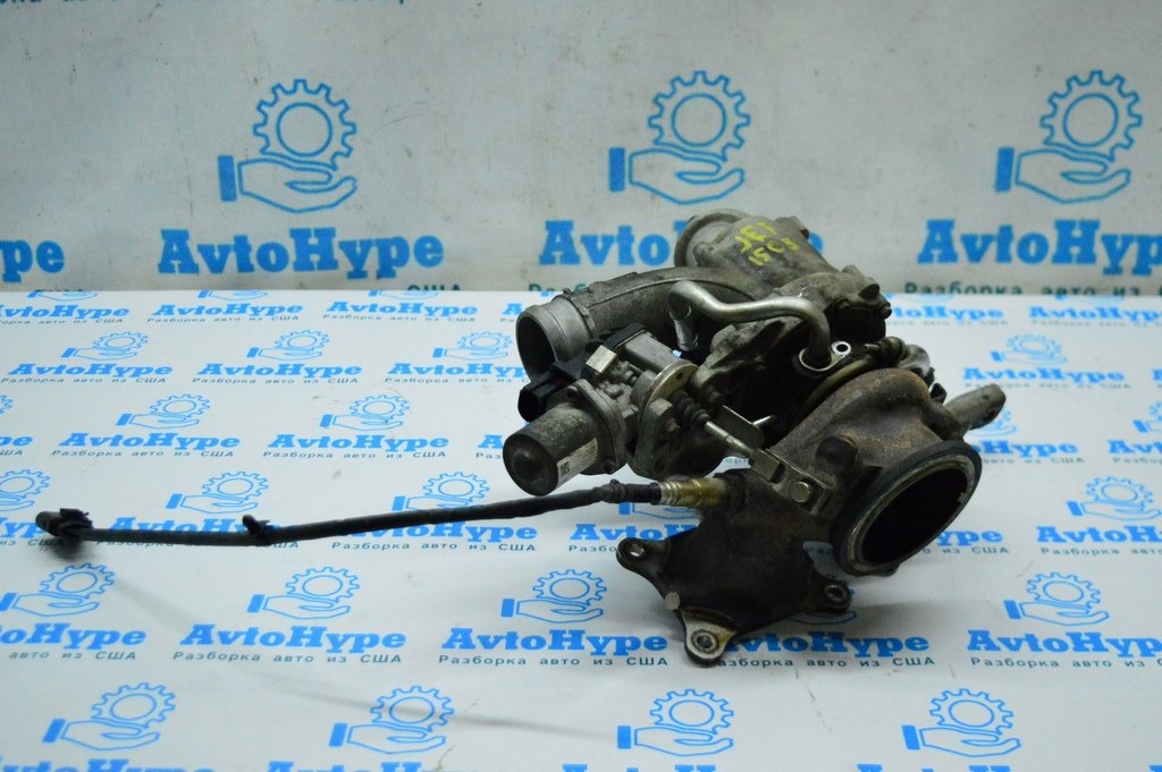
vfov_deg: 26.4
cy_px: 386
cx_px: 581
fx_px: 1645
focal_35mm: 51
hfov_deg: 38.9
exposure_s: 1/800
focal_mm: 34
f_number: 4.5
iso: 6400
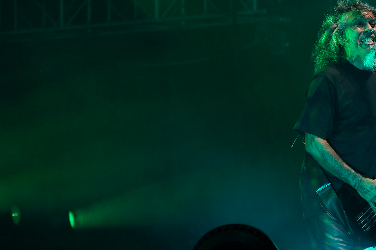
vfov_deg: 5.5
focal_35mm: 251
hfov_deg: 8.2
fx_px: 2621
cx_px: 336
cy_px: 96
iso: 640
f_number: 4
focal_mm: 105
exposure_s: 1/125
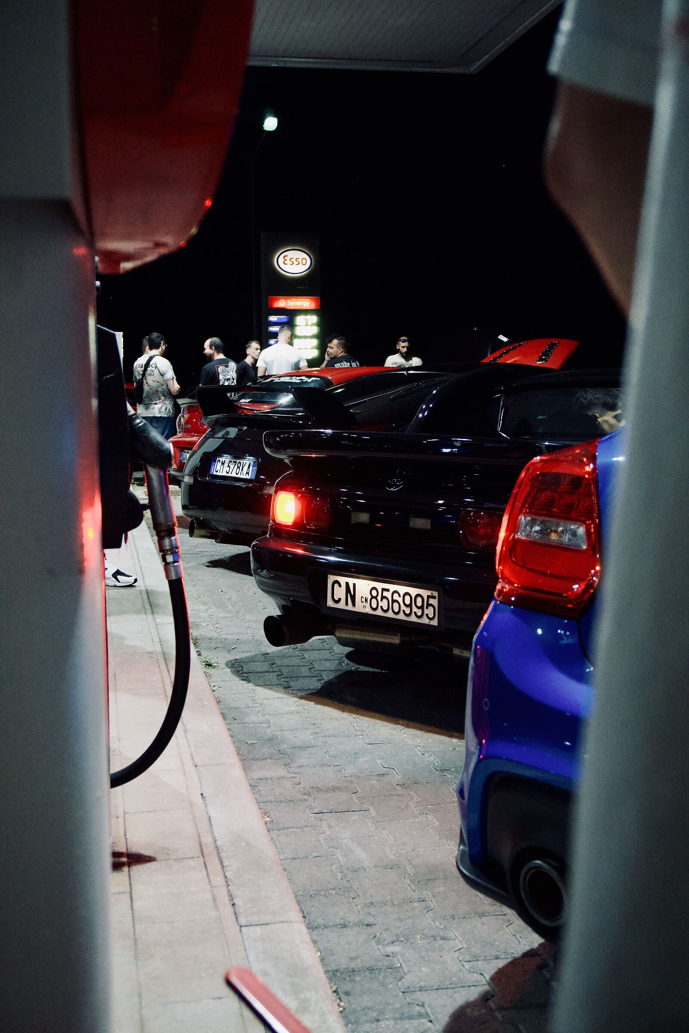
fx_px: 1249
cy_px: 516
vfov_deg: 45.0
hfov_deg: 30.8
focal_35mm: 44
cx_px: 344
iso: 6400
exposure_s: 1/100
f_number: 4.5
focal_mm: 29
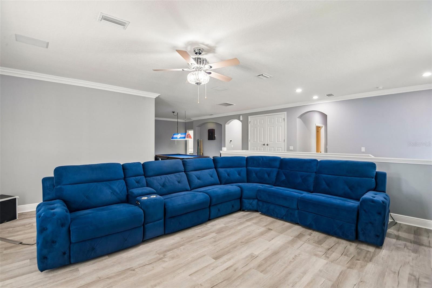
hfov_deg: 96.7
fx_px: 192
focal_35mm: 16
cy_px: 144
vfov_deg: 73.7
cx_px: 216
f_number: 8
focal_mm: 16
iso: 400
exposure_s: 1/5
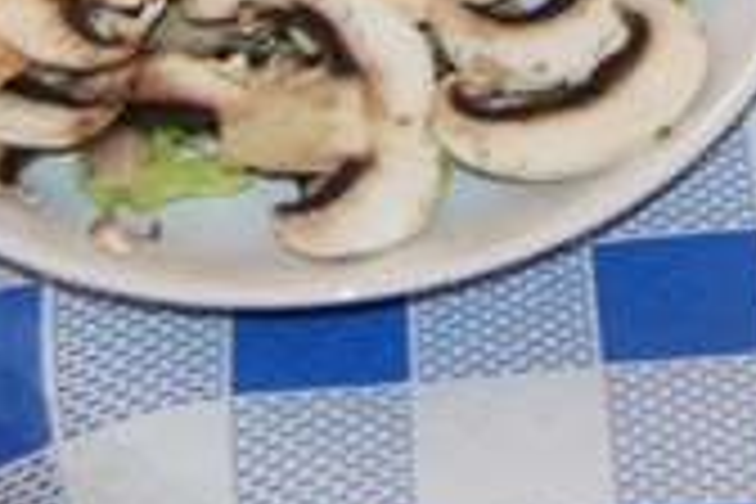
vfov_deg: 7.3
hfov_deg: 11.4
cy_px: -596
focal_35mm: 178
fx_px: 3738
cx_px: 742
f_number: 4
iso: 400
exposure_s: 1/60
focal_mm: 26
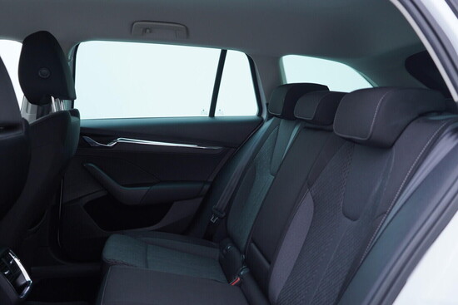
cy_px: 152
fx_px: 458
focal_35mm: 36
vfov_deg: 36.9
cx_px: 229
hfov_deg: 53.1
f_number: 2.8
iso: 125
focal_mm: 24
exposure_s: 1/40
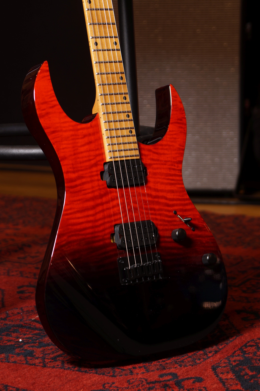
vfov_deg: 19.5
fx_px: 1137
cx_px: 130
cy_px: 196
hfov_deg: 13.0
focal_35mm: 105
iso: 100
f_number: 5
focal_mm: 70
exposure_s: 1/13
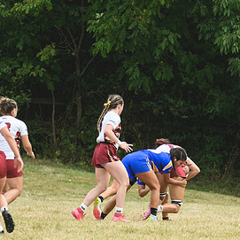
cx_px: 239
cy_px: 140
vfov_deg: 1.9
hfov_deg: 1.9
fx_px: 7264
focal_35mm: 926
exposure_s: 1/1000
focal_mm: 340
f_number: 5.6
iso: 560
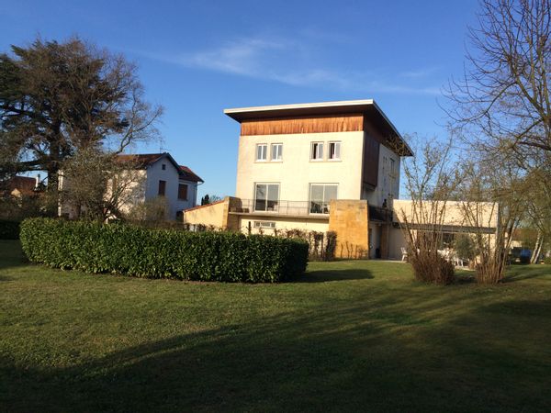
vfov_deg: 48.2
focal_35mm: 29
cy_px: 206
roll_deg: -2.6
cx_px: 276
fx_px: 462
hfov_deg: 61.7
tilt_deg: +1.0
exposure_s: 1/1325
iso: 32
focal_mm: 4.15
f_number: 2.2
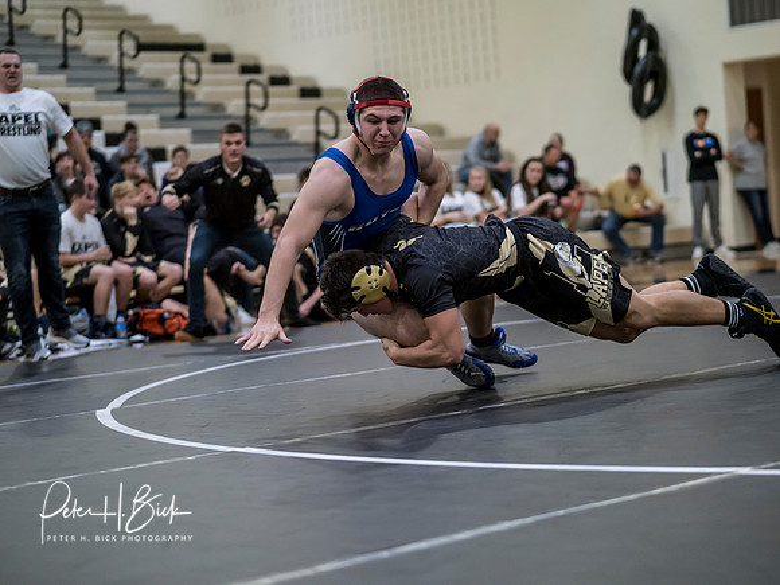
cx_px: 390
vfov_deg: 16.4
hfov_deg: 21.8
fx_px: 2028
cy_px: 292
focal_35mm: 90
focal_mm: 45
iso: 1600
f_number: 1.2
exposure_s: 1/1600
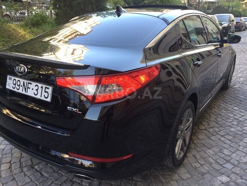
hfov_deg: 61.7
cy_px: 93
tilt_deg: -19.7
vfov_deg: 48.2
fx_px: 207
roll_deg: -0.9
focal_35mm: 29
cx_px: 124
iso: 40
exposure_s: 1/100
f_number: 2.2
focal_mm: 4.15
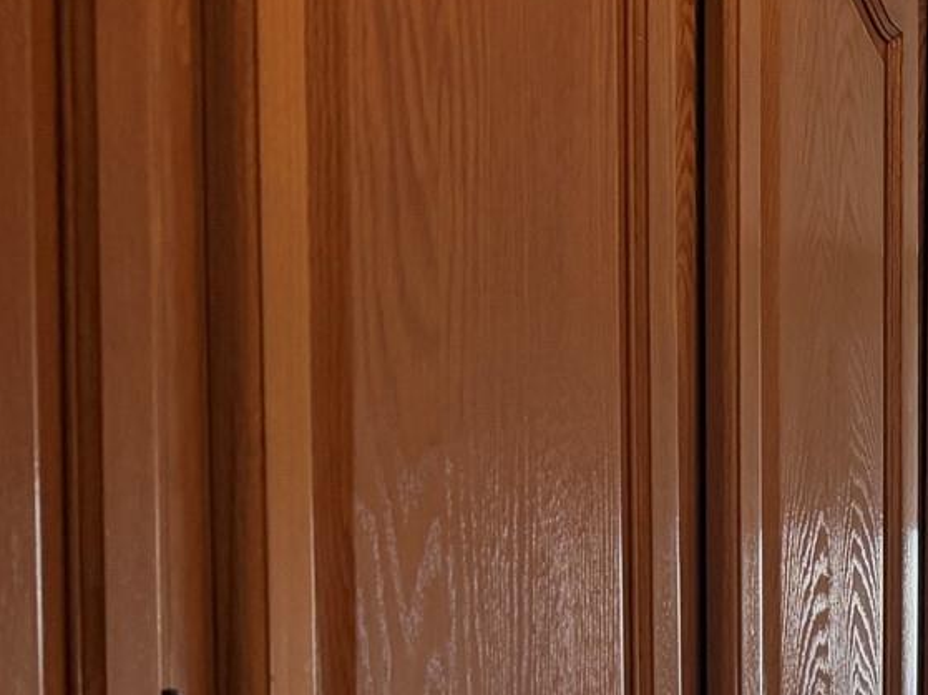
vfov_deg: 15.8
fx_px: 2359
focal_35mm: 88
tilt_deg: -3.8
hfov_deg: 17.8
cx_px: 1672
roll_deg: -0.4
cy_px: 934
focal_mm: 6.76
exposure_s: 1/172
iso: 80
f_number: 1.78
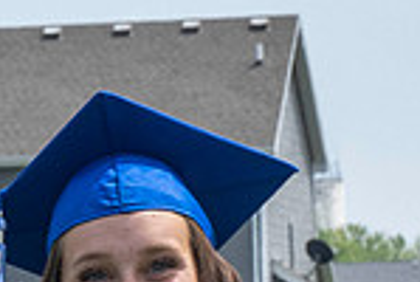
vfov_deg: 2.3
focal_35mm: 607
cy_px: 560
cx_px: -255
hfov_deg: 3.4
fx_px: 7096
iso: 200
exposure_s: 1/250
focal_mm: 70
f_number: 13
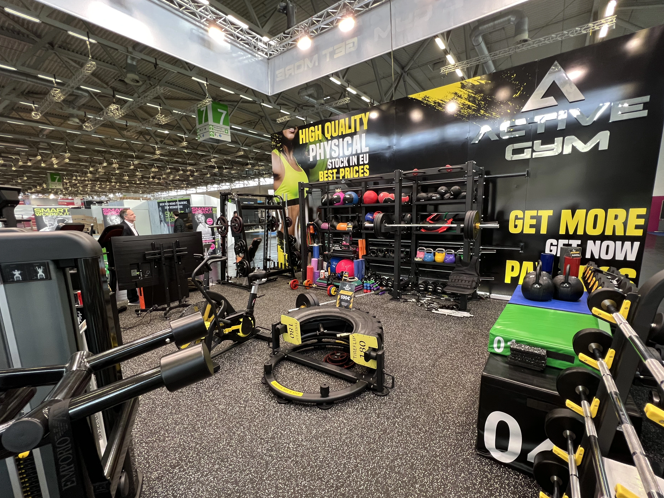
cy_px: 264
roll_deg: +1.2
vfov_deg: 85.6
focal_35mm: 14
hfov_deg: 102.0
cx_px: 339
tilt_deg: -10.1
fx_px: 269
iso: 200
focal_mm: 1.57
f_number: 1.8
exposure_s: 1/50
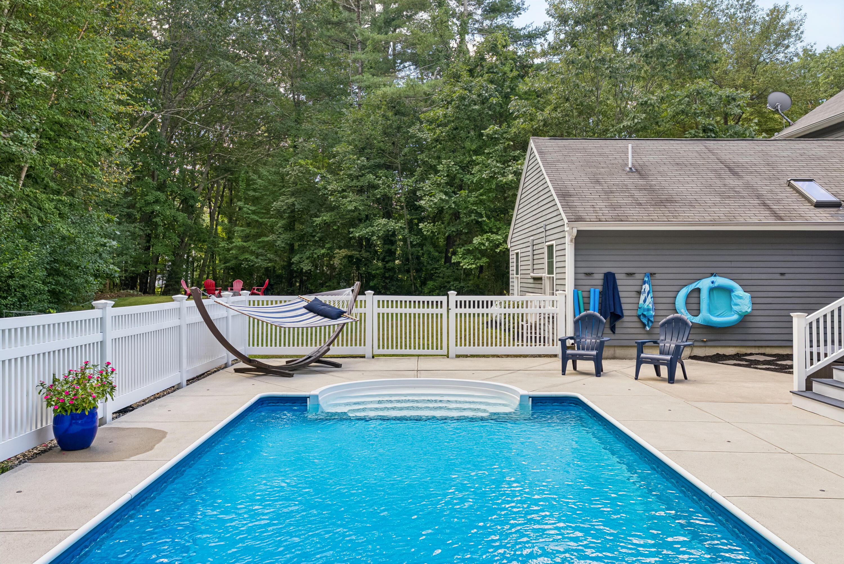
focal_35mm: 29
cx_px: 422
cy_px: 282
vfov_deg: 45.0
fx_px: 680
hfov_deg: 63.6
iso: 320
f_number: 7.1
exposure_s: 1/125
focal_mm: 29
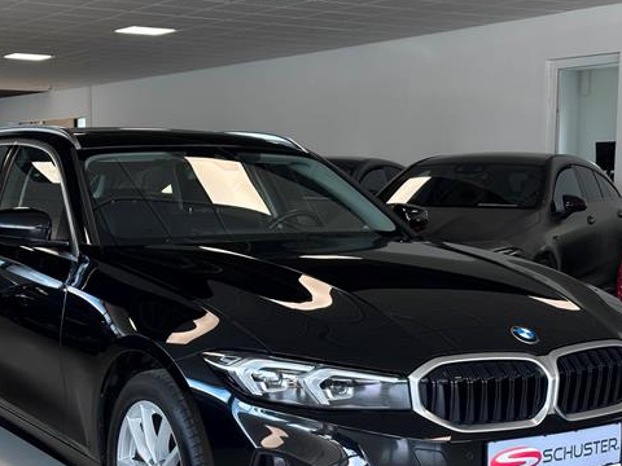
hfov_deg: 30.2
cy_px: 295
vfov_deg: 22.9
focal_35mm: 64
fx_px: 1150
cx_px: 276
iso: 64
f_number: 1.78
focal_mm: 6.86
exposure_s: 1/121
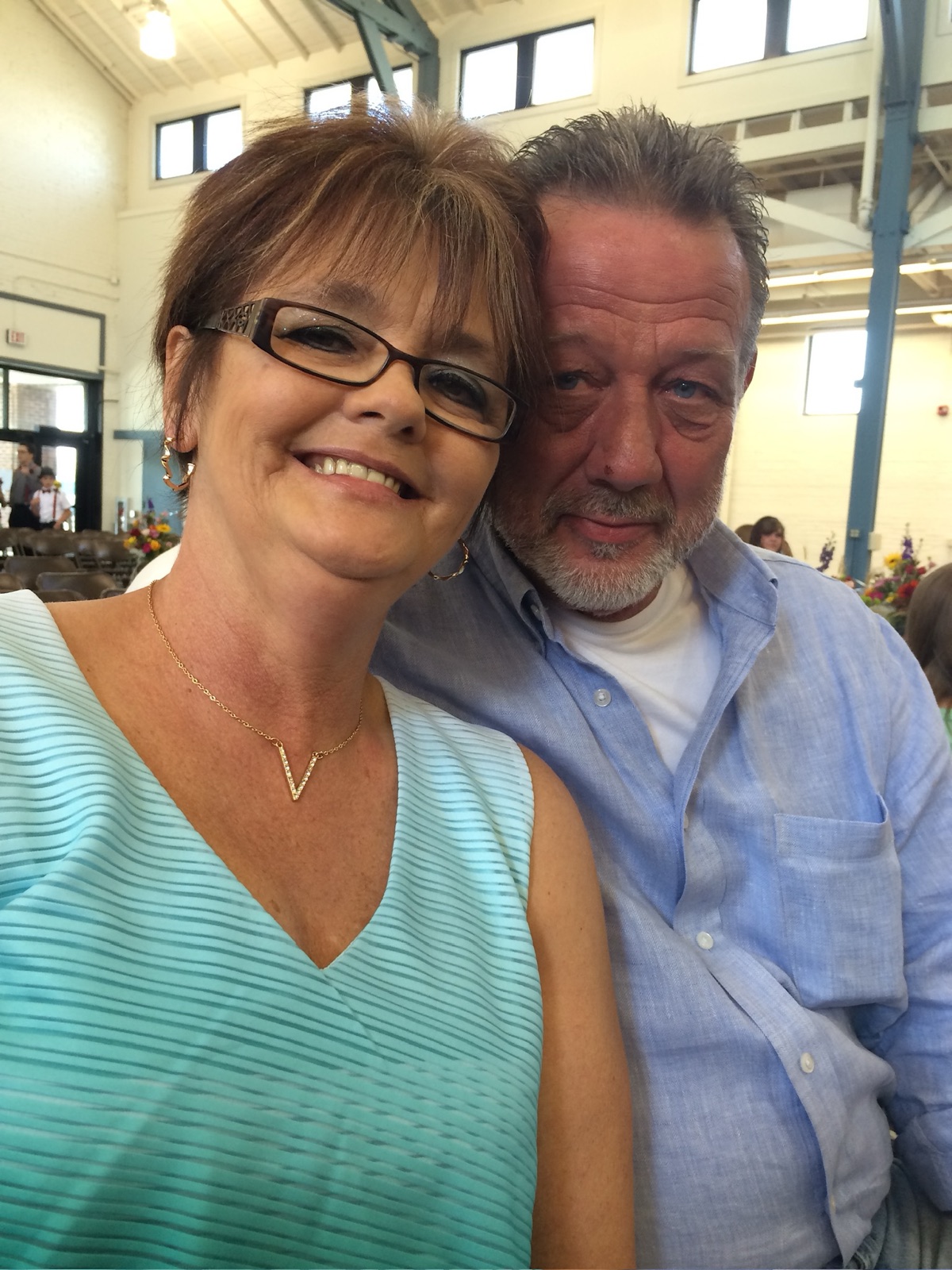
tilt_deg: -8.5
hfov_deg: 48.2
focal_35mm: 29
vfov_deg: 61.7
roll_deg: -1.2
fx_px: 1063
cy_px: 635
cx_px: 476
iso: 32
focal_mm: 4.15
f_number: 2.2
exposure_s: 1/30
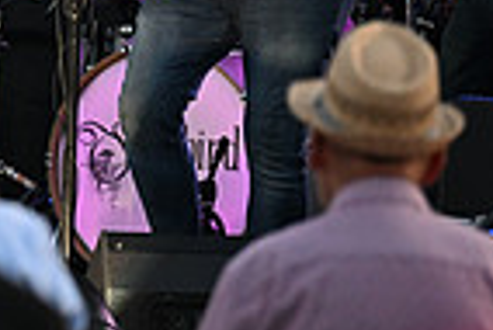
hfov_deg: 3.1
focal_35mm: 654
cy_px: -130
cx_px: -448
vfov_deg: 2.1
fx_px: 8965
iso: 1600
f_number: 3.5
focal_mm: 160
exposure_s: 1/500
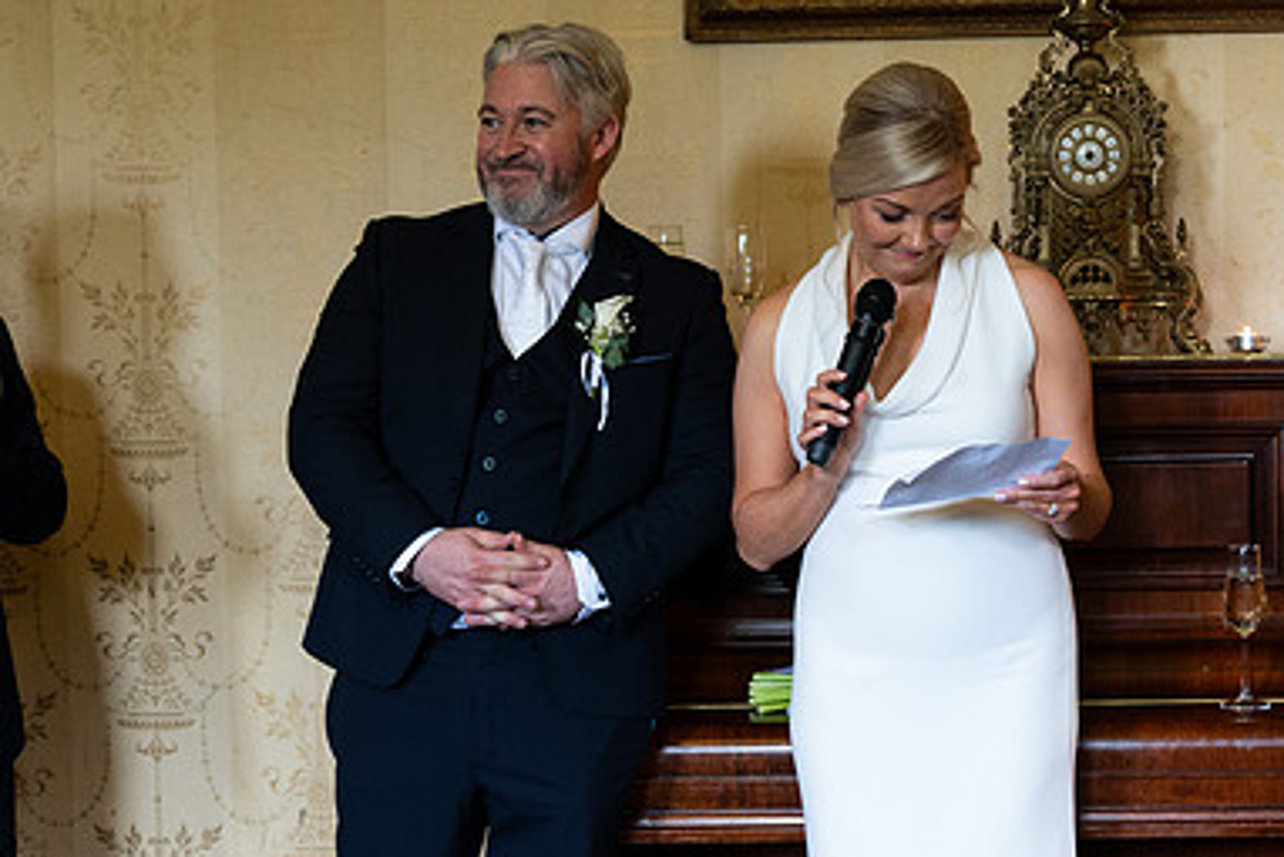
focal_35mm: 79
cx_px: 921
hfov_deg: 25.4
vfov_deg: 17.3
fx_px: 2819
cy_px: 455
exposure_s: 1/160
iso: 2500
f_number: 2.8
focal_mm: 52
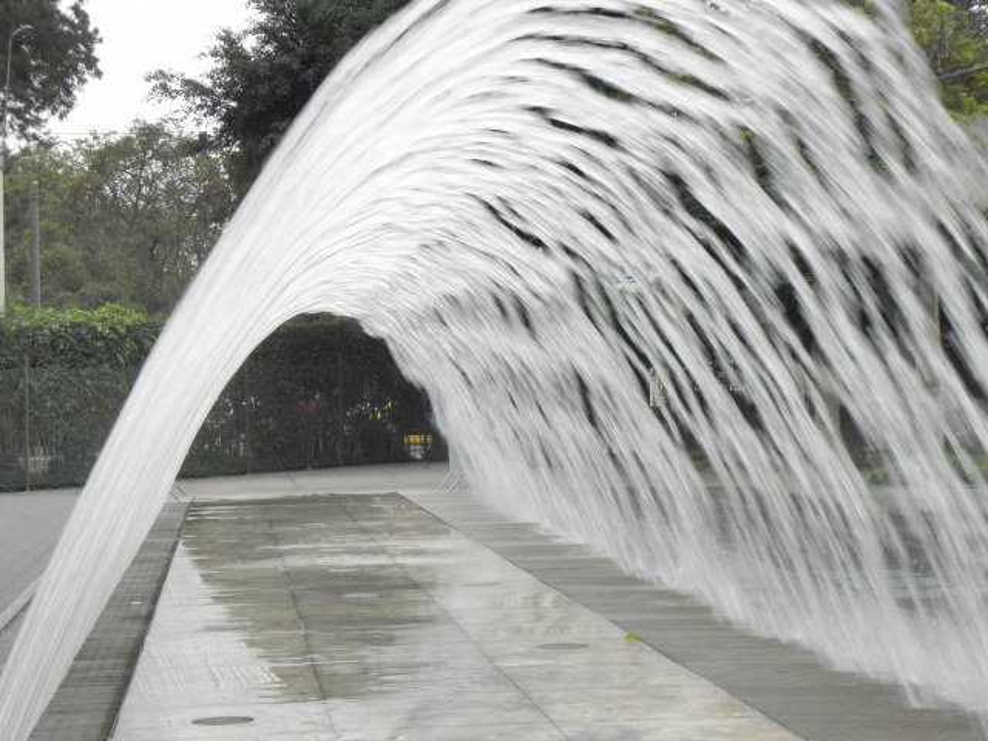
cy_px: 370
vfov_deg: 17.6
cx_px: 494
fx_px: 2398
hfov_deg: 23.3
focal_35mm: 84
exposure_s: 1/25
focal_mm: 15.11
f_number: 8
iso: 100
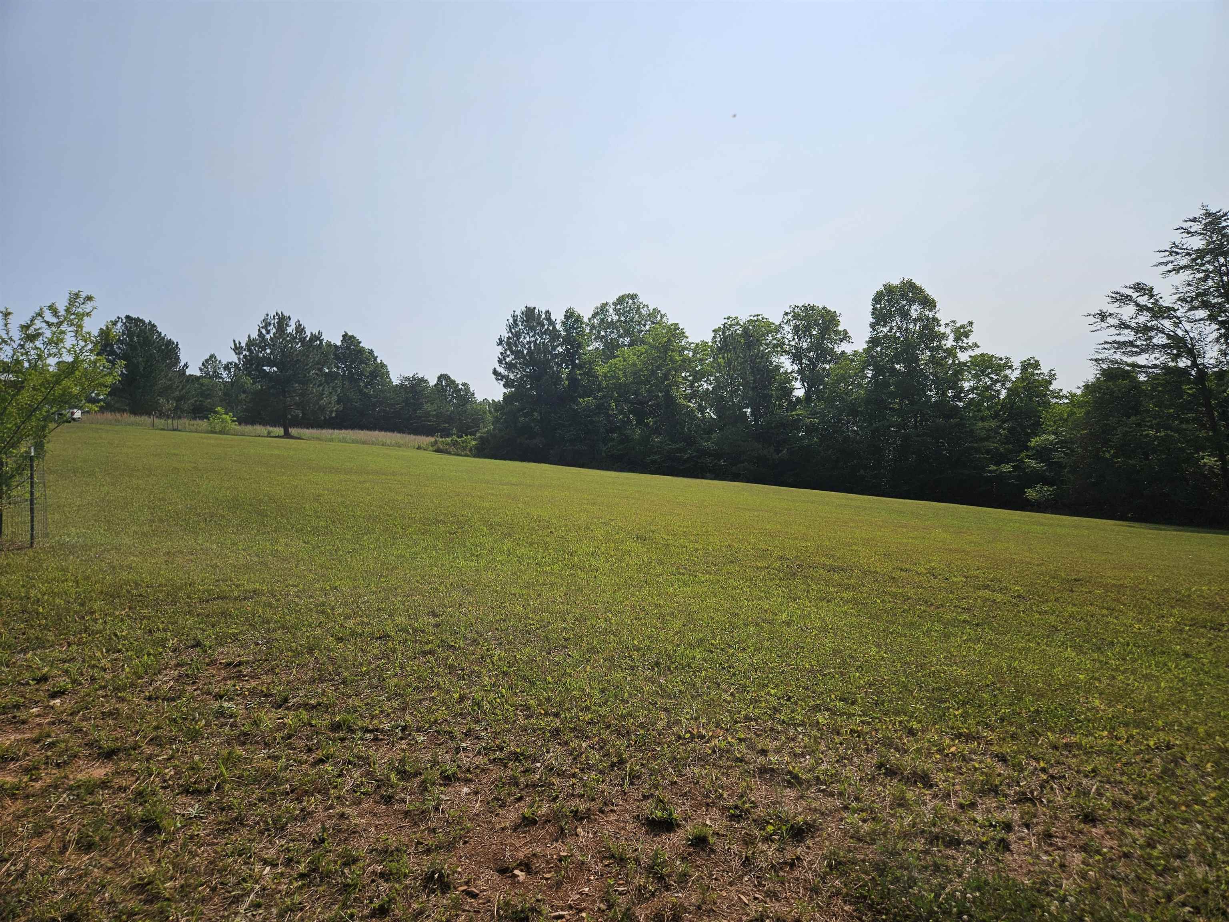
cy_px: 461
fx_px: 817
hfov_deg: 73.9
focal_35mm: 23
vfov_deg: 58.9
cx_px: 614
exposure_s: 1/4529
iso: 25
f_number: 1.8
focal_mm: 5.4
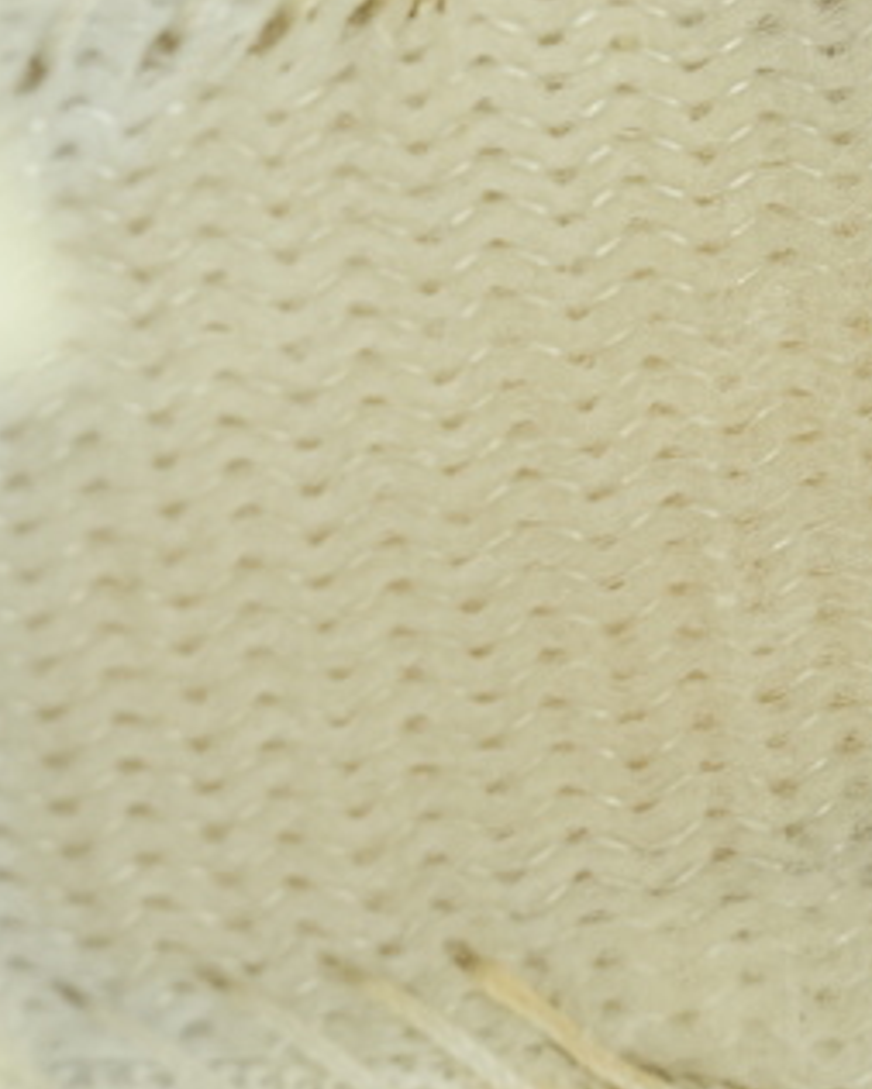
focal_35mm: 285
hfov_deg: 5.4
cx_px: 1089
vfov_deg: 6.8
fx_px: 9190
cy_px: 412
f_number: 9
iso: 400
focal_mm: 120
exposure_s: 1/100
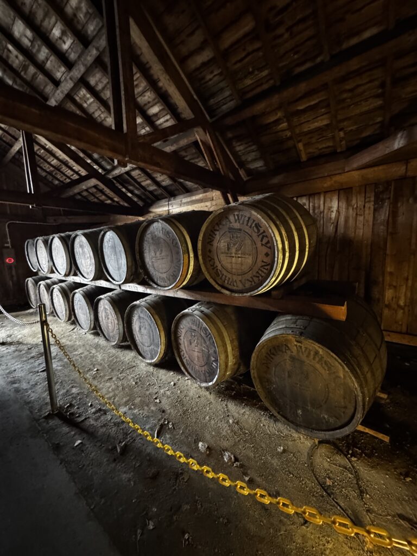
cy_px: 278
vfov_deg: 102.1
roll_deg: +1.7
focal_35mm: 14
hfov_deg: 85.7
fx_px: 225
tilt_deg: -7.6
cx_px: 208
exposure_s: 1/25
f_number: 2.2
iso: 1250
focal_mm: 2.22
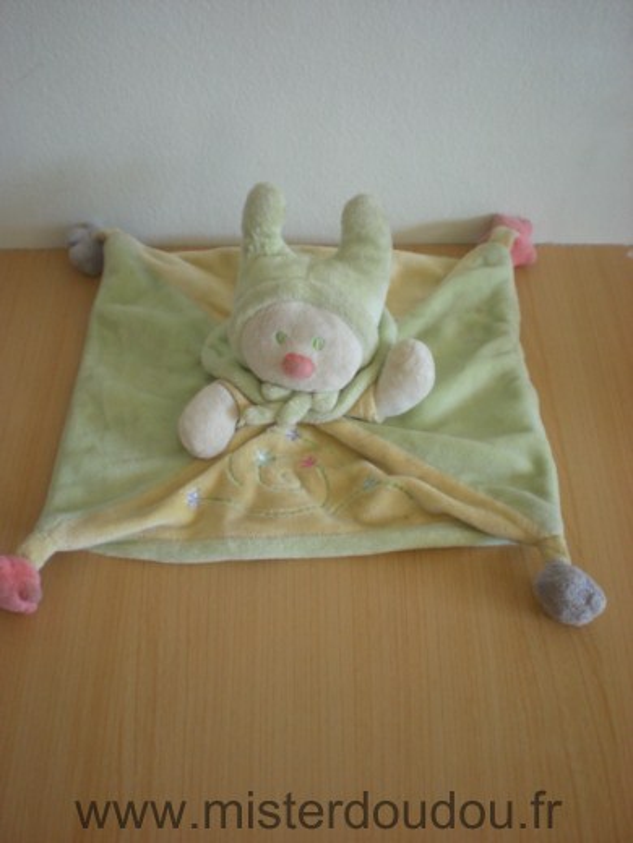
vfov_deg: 49.0
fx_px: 927
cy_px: 422
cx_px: 316
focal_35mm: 38
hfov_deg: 37.7
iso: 200
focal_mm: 6.3
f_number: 3.1
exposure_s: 1/26.8
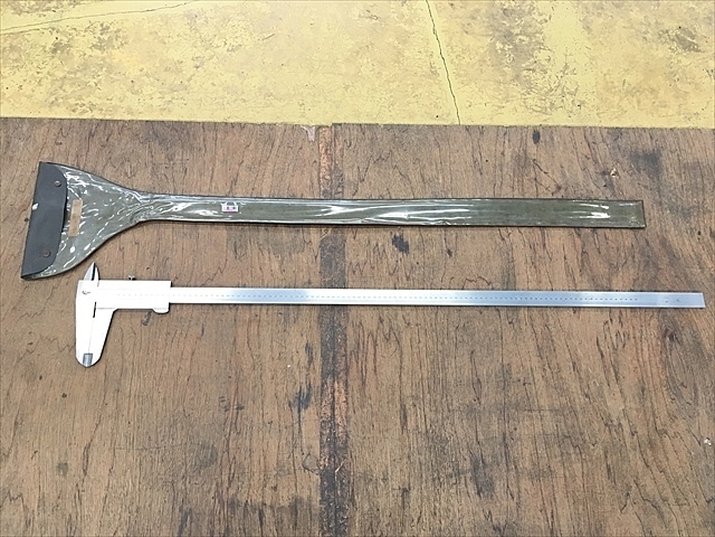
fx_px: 599
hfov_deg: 61.7
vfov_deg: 48.2
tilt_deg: -69.0
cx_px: 358
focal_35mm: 29
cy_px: 268
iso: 80
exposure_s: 1/30
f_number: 2.2
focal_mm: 4.15
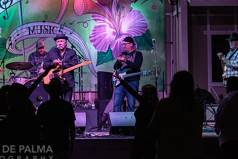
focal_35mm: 135
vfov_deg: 10.2
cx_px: 66
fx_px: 893
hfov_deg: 15.1
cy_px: 56
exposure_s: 1/160
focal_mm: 85
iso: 1600
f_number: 5
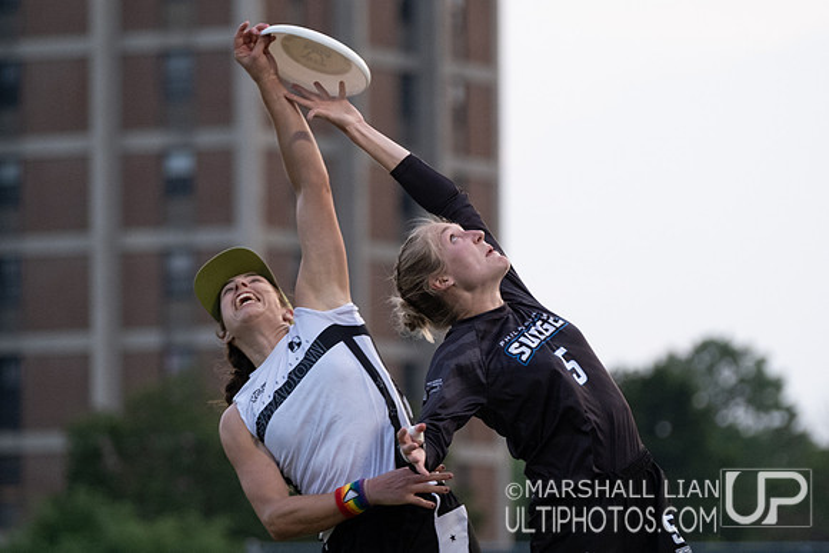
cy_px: 332
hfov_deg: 6.4
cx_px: 469
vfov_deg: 4.3
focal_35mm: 320
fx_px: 7380
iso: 1250
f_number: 2.8
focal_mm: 124.3
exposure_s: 1/1600
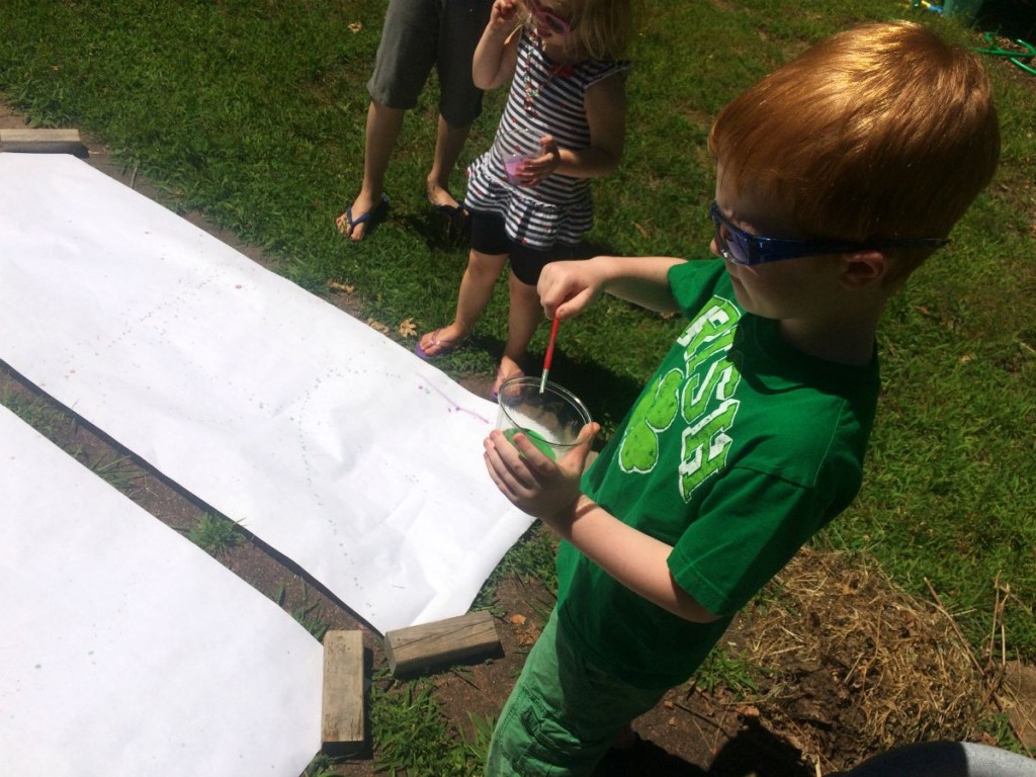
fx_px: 868
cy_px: 388
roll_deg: -15.1
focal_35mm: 29
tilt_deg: -40.5
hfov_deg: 61.7
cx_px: 518
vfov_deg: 48.2
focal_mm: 4.15
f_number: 2.2
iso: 32
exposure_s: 1/8264
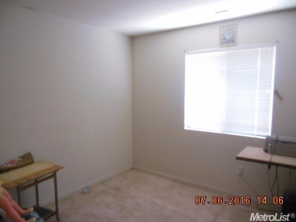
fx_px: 214
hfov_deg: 69.4
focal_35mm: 25
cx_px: 148
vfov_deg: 54.9
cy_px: 111
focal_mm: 4.5
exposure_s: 1/5
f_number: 3.2
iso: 800
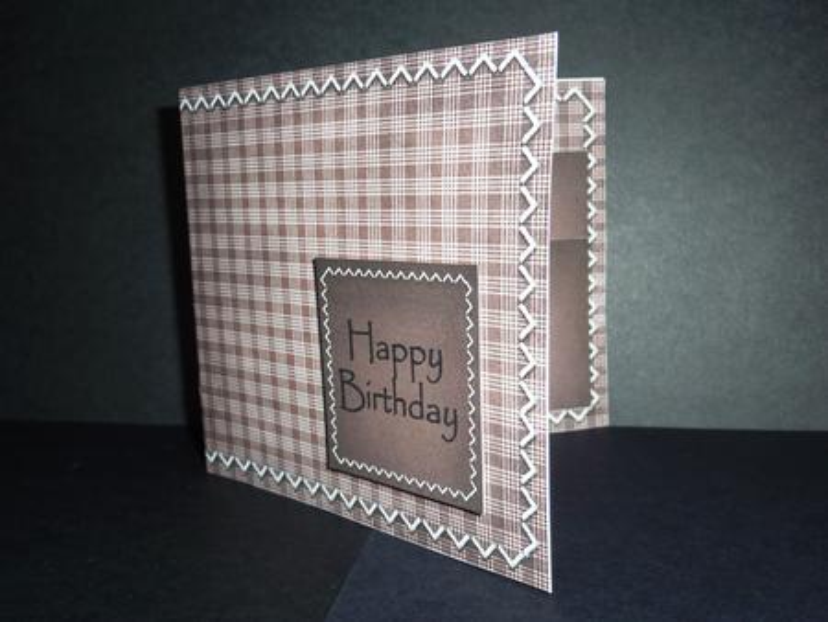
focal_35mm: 40
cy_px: 311
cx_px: 414
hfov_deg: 46.8
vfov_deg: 36.0
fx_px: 957
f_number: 4
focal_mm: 6.5
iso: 100
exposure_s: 1/30
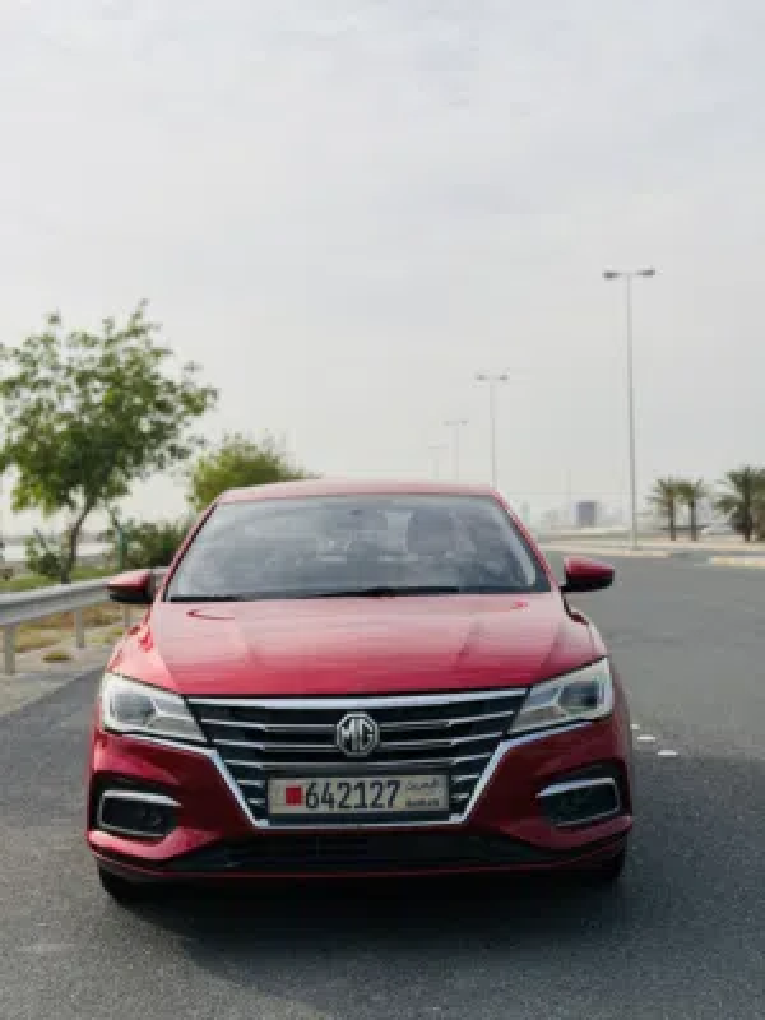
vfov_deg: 39.7
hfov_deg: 30.3
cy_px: 510
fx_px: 1414
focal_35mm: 48
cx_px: 382
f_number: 1.78
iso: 64
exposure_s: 1/4098
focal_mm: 6.76
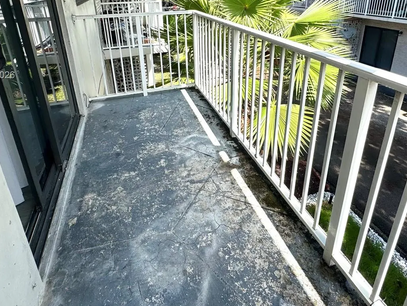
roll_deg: +1.2
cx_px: 210
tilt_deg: -18.9
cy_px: 76
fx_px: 259
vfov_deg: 57.9
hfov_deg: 76.3
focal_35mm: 22
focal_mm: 2.22
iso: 40
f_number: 2.2
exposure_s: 1/1063
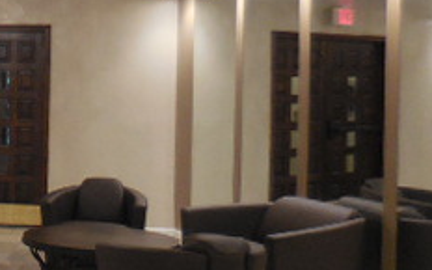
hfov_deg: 25.7
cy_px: 93
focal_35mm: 73
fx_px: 859
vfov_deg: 17.8
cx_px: -67
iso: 320
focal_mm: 4.5
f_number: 3.3
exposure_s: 1/30
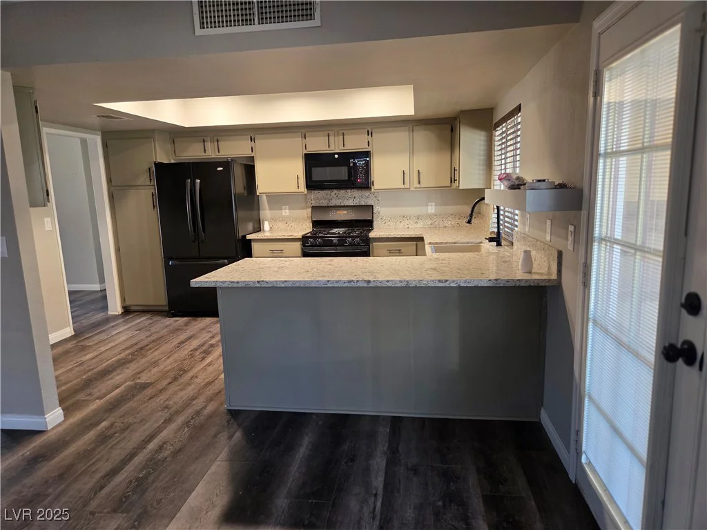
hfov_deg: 73.9
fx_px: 470
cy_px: 265
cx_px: 354
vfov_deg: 58.9
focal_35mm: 23
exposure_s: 1/120
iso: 200
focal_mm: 5.4
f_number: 1.8
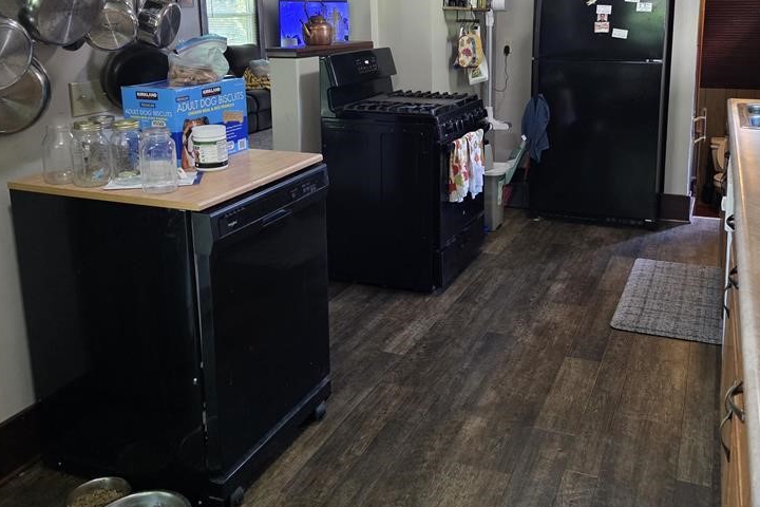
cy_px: 133
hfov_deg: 55.3
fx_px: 718
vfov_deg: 38.0
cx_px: 462
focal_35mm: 34
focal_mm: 6.3
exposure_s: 1/120
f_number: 1.7
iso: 500
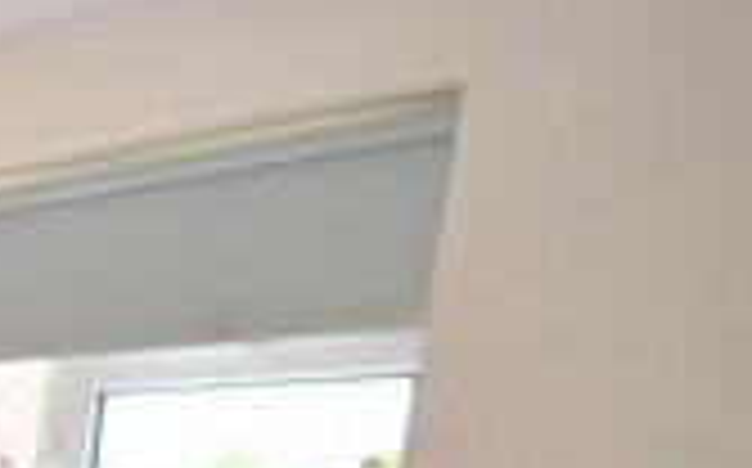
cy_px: 778
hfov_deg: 22.1
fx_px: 1228
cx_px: -576
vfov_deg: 18.2
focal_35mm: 60
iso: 200
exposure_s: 1/80
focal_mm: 10
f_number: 4.5
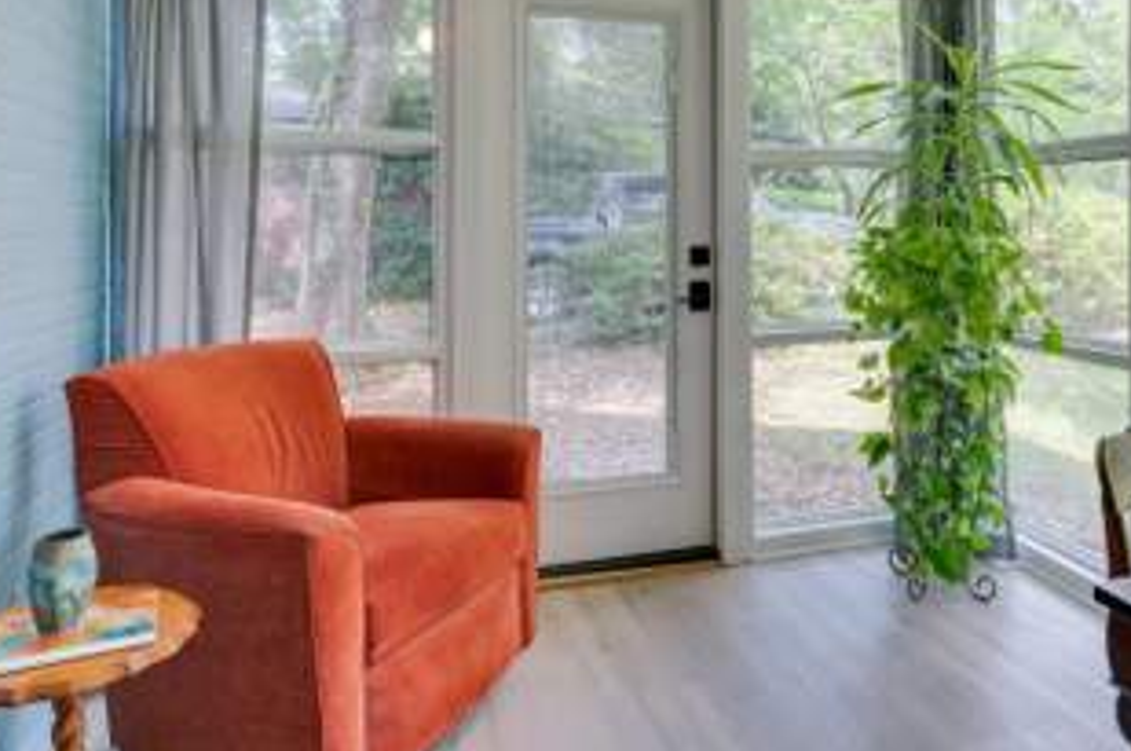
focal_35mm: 28
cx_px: 710
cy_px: 196
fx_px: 878
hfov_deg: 64.6
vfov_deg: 44.8
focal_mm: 18
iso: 100
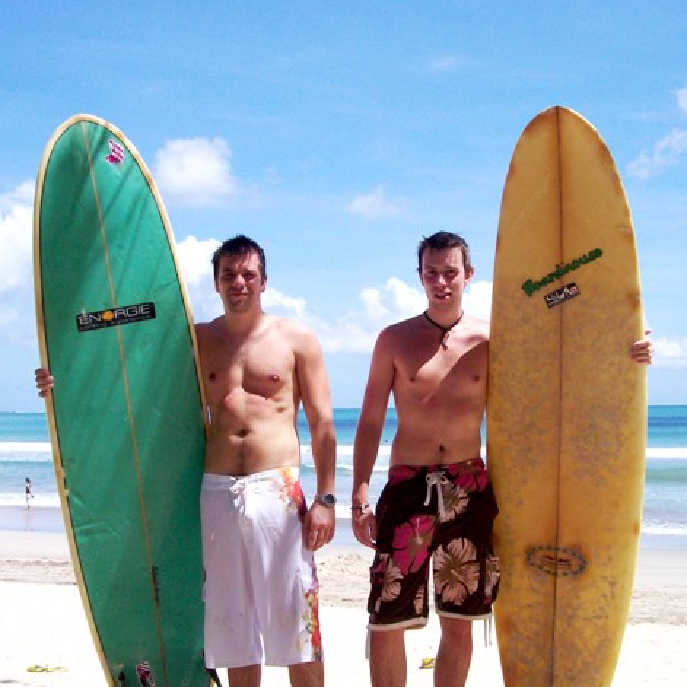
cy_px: 365
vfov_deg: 31.6
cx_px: 344
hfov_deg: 31.6
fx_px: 1212
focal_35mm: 54
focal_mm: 7.6
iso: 80
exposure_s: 1/688
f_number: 5.4
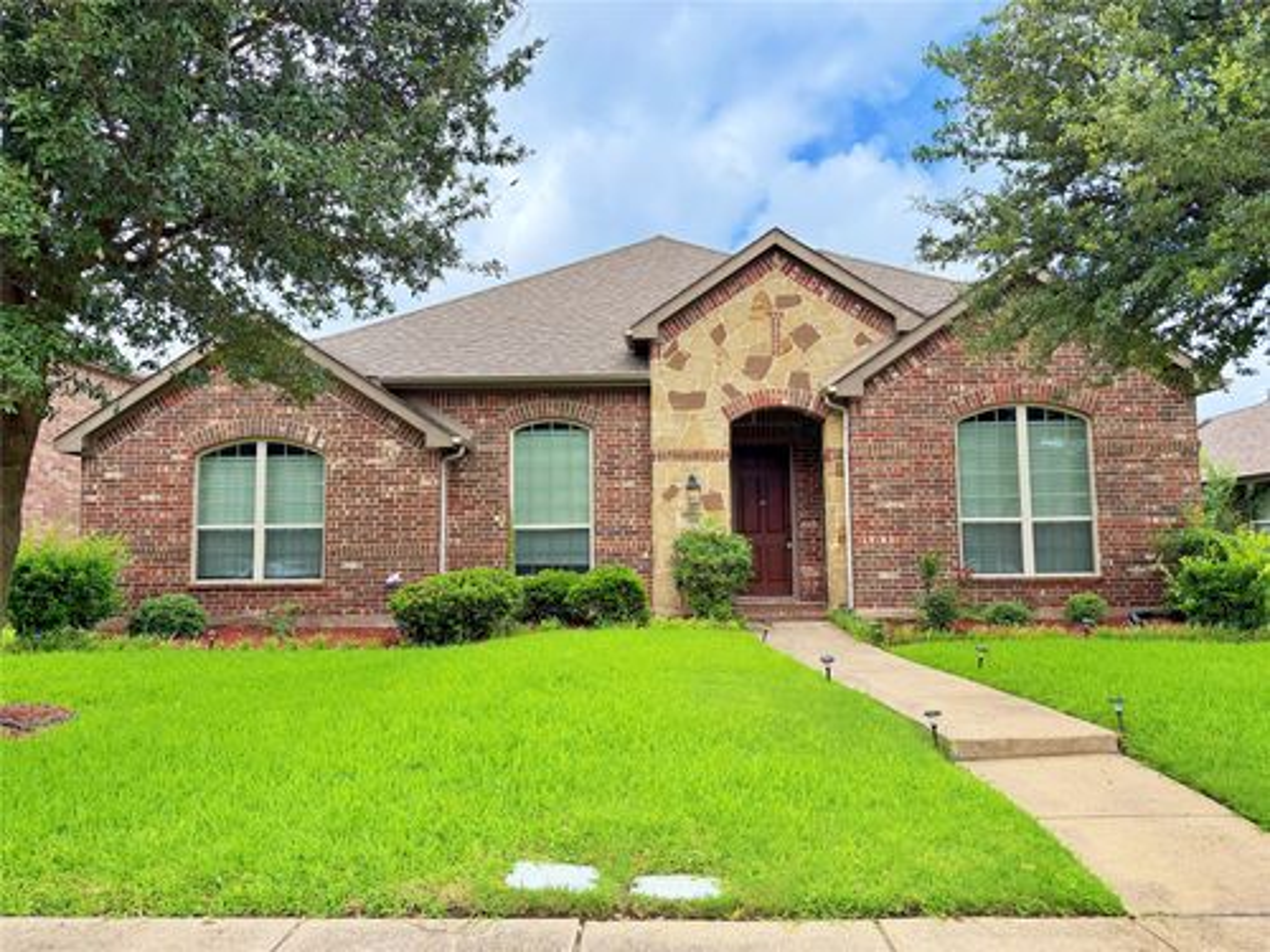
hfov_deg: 71.6
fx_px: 881
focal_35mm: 24
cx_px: 635
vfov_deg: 56.8
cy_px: 476
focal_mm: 6.76
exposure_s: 1/2110
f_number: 1.78
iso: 100
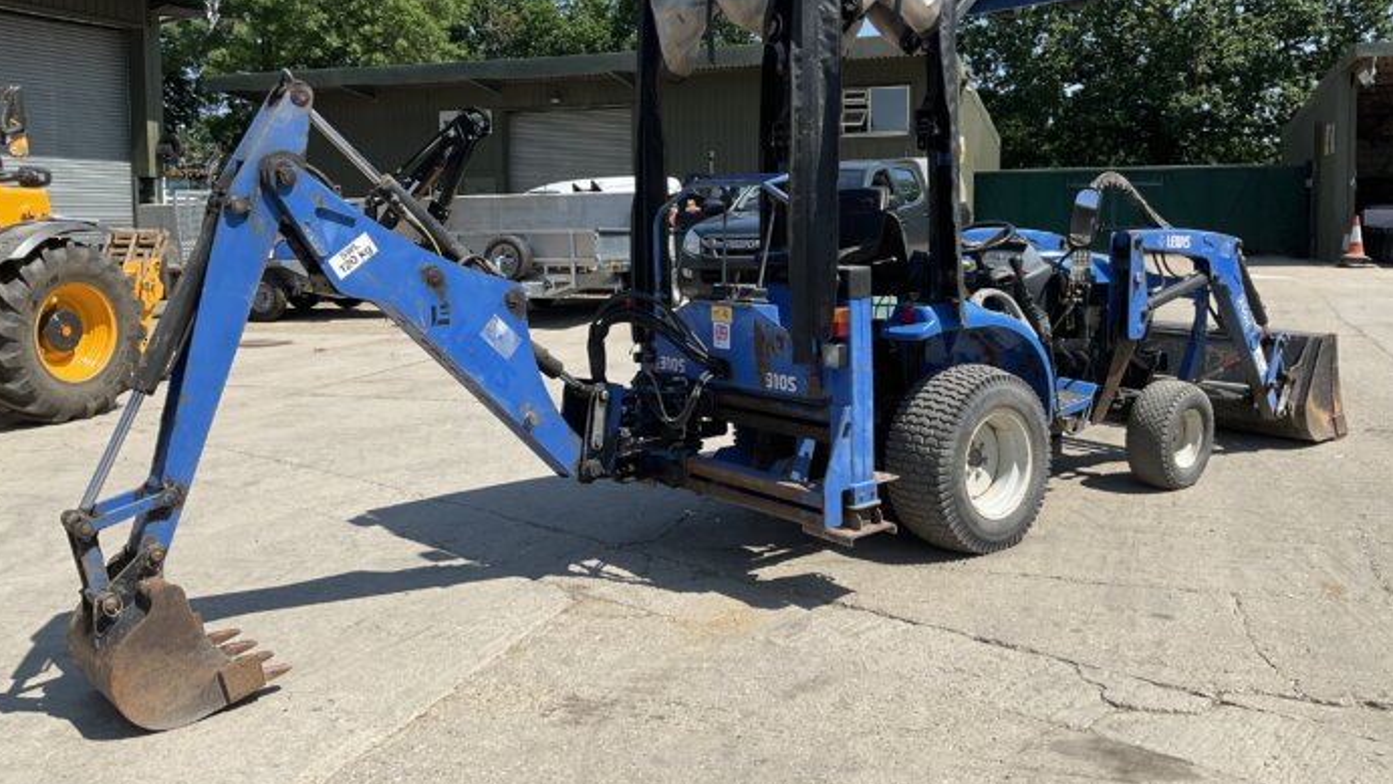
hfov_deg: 61.0
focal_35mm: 32
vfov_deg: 36.5
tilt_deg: -4.1
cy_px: 295
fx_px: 1182
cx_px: 691
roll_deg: -0.3
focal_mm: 3
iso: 16
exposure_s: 1/1577
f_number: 1.8
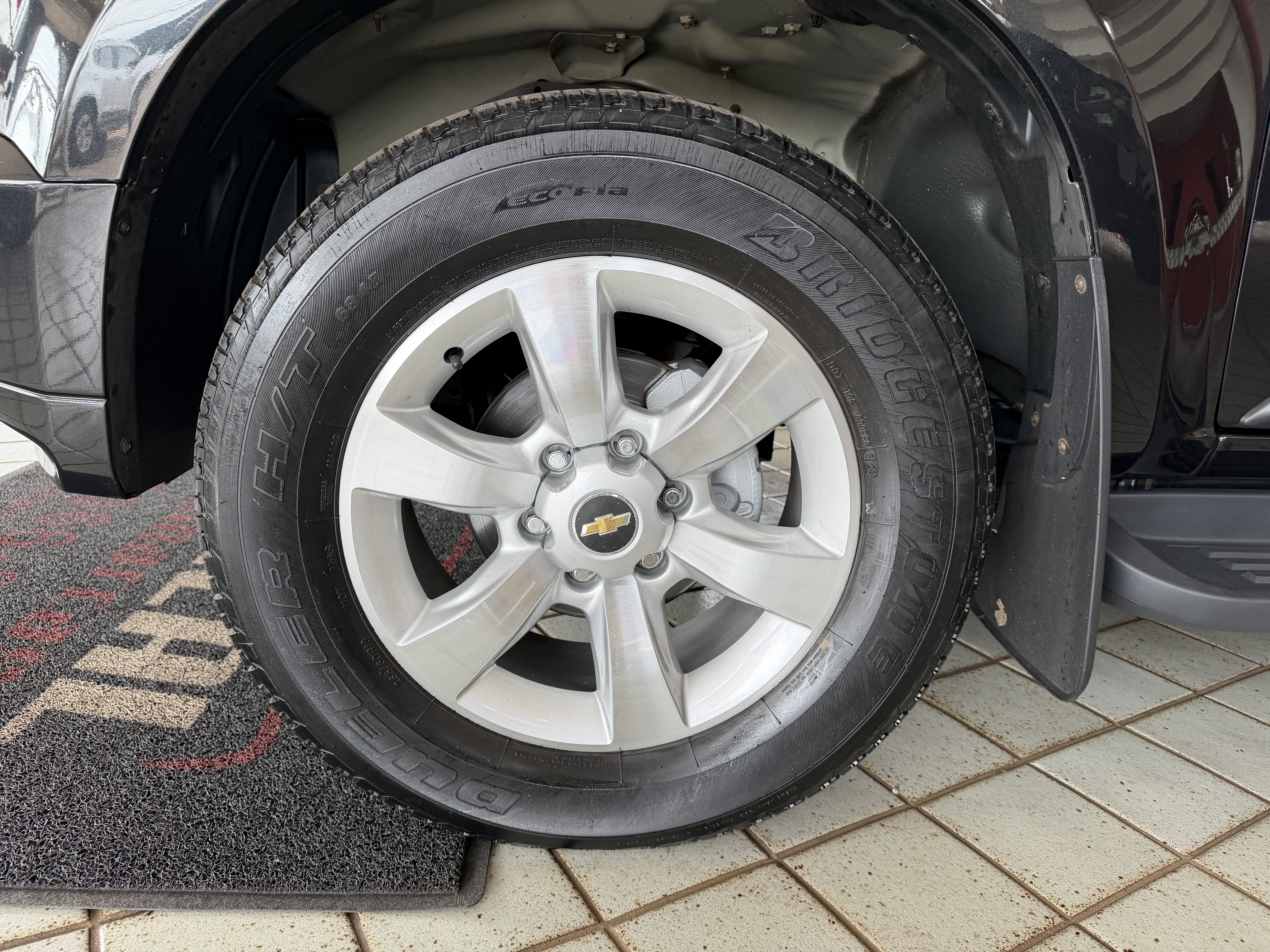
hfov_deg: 71.6
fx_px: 881
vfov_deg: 56.8
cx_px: 635
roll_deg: -3.4
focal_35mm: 24
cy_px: 476
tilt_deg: -16.3
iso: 100
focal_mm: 6.76
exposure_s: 1/137
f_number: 1.78
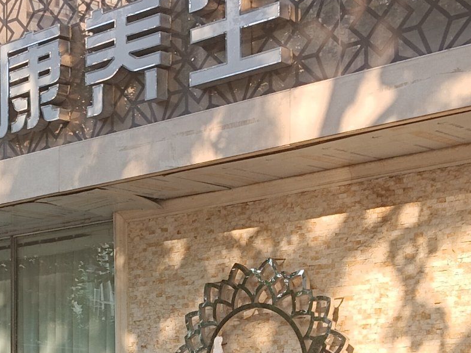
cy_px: 337
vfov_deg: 15.5
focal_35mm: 94
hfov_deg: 20.6
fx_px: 1279
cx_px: 94
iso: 100
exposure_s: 1/154
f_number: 1.8
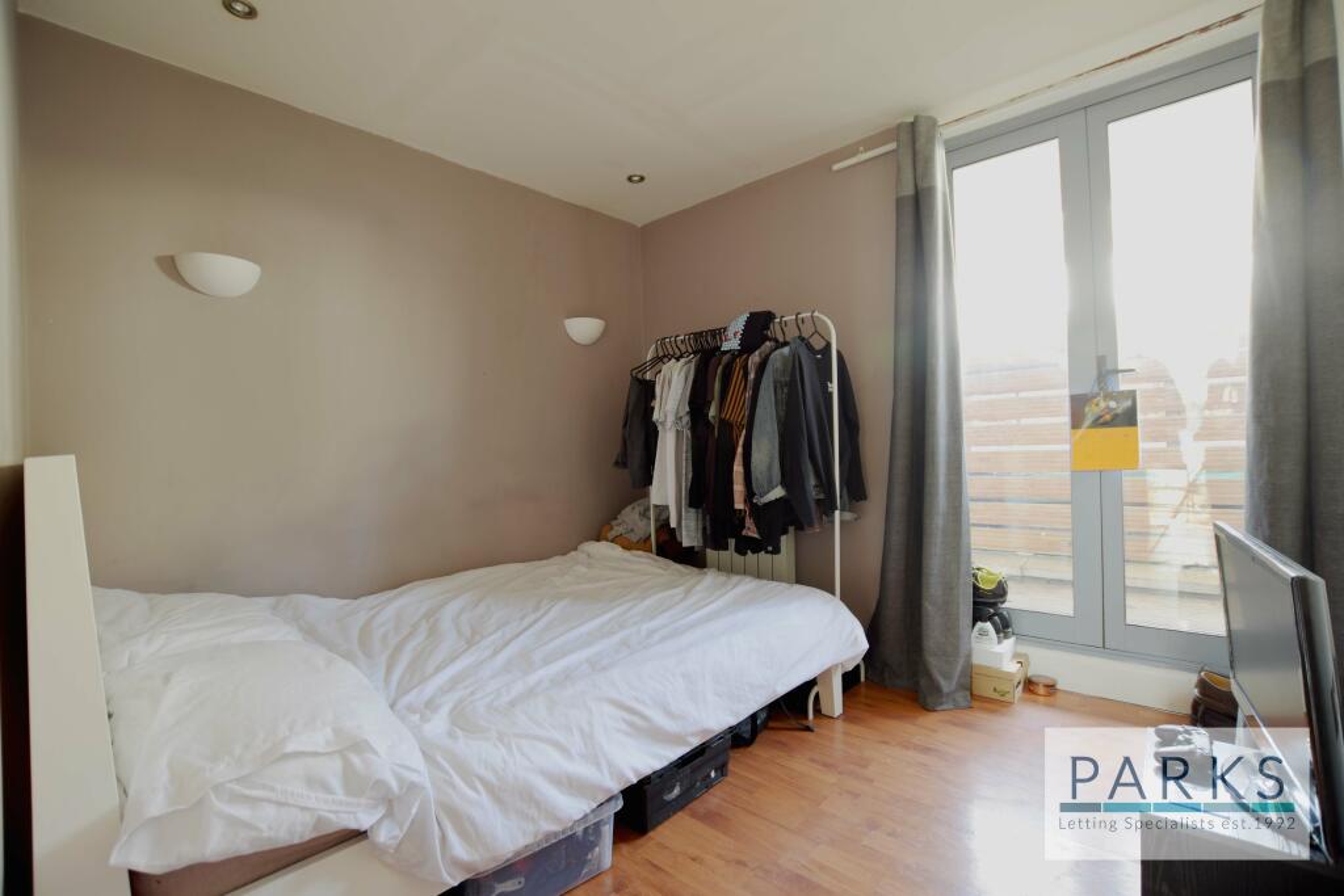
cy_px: 448
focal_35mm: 15
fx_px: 560
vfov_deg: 77.3
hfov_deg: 100.4
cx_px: 672
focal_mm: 10
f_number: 4.5
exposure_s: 1/2.5
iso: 100
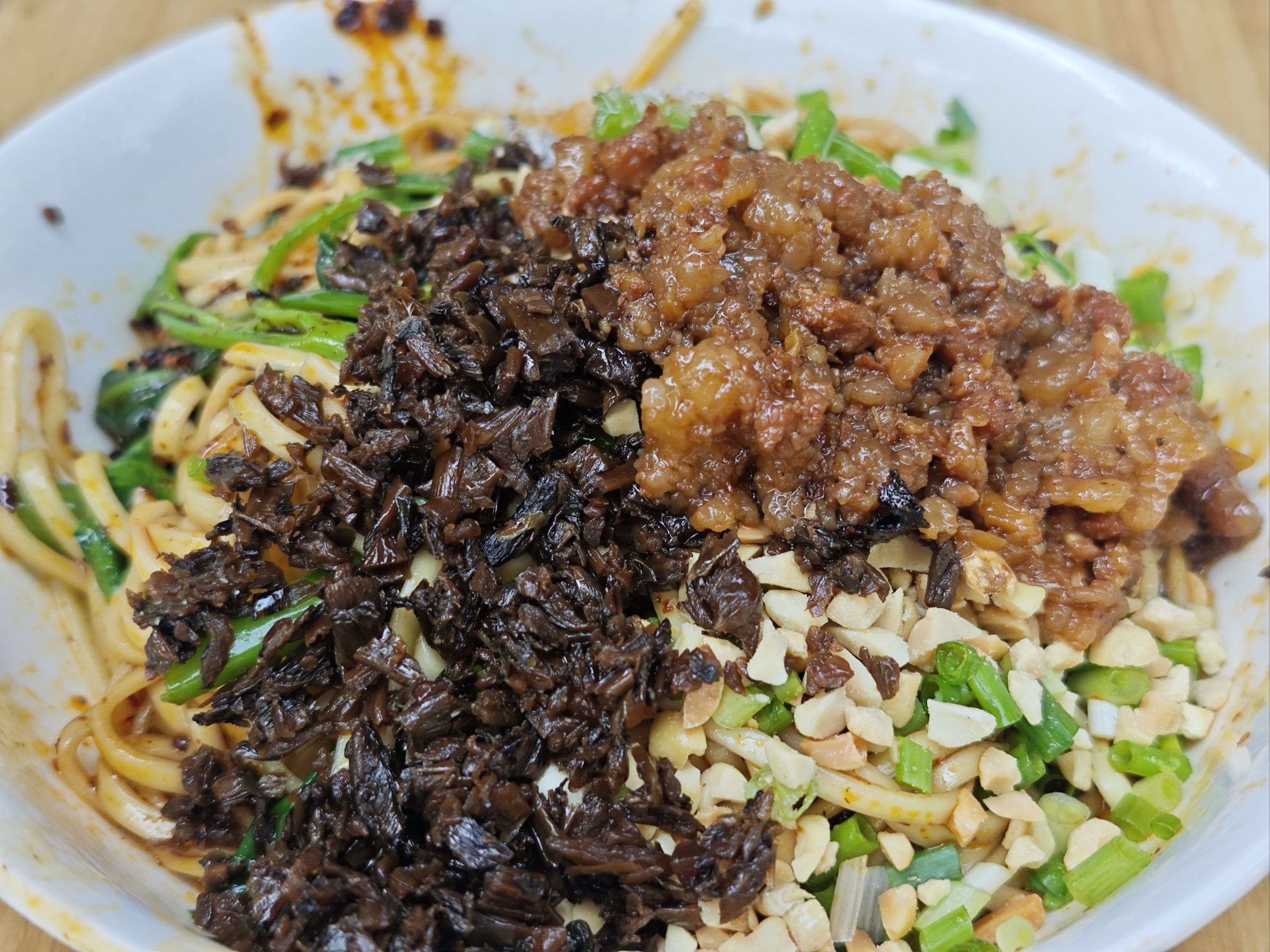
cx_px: 635
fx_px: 1688
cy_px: 476
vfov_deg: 31.5
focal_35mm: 46
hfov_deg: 41.2
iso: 50
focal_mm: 6.55
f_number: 1.6
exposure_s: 1/250
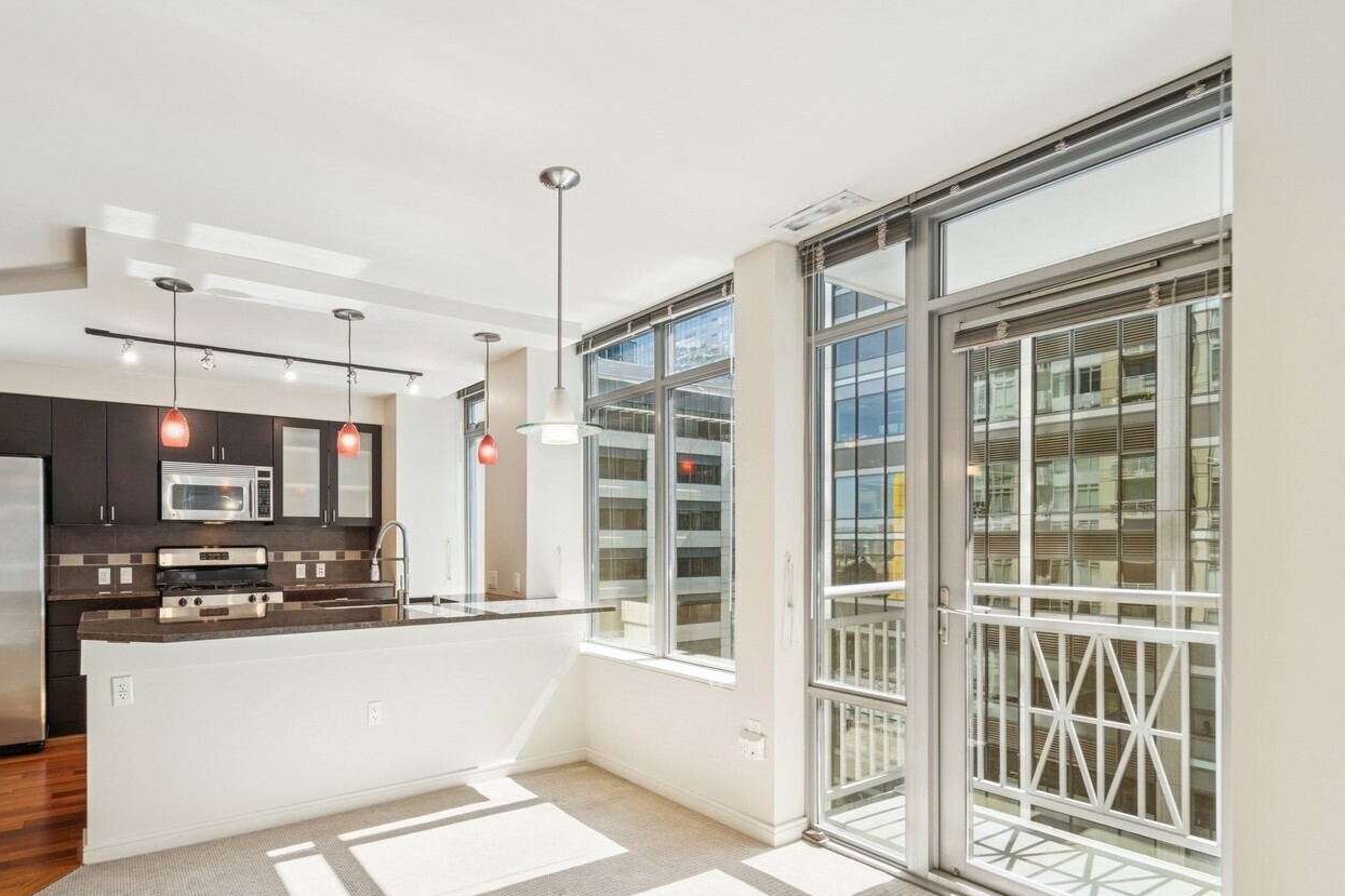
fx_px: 672
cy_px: 559
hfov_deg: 89.3
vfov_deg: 66.4
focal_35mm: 18
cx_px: 569
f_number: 8
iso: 200
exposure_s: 1/80
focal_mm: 14
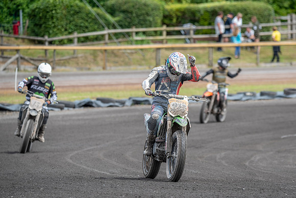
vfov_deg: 3.4
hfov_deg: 5.1
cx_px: 177
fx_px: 3350
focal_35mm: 407
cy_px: 108
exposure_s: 1/400
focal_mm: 310
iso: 200
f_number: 5.6
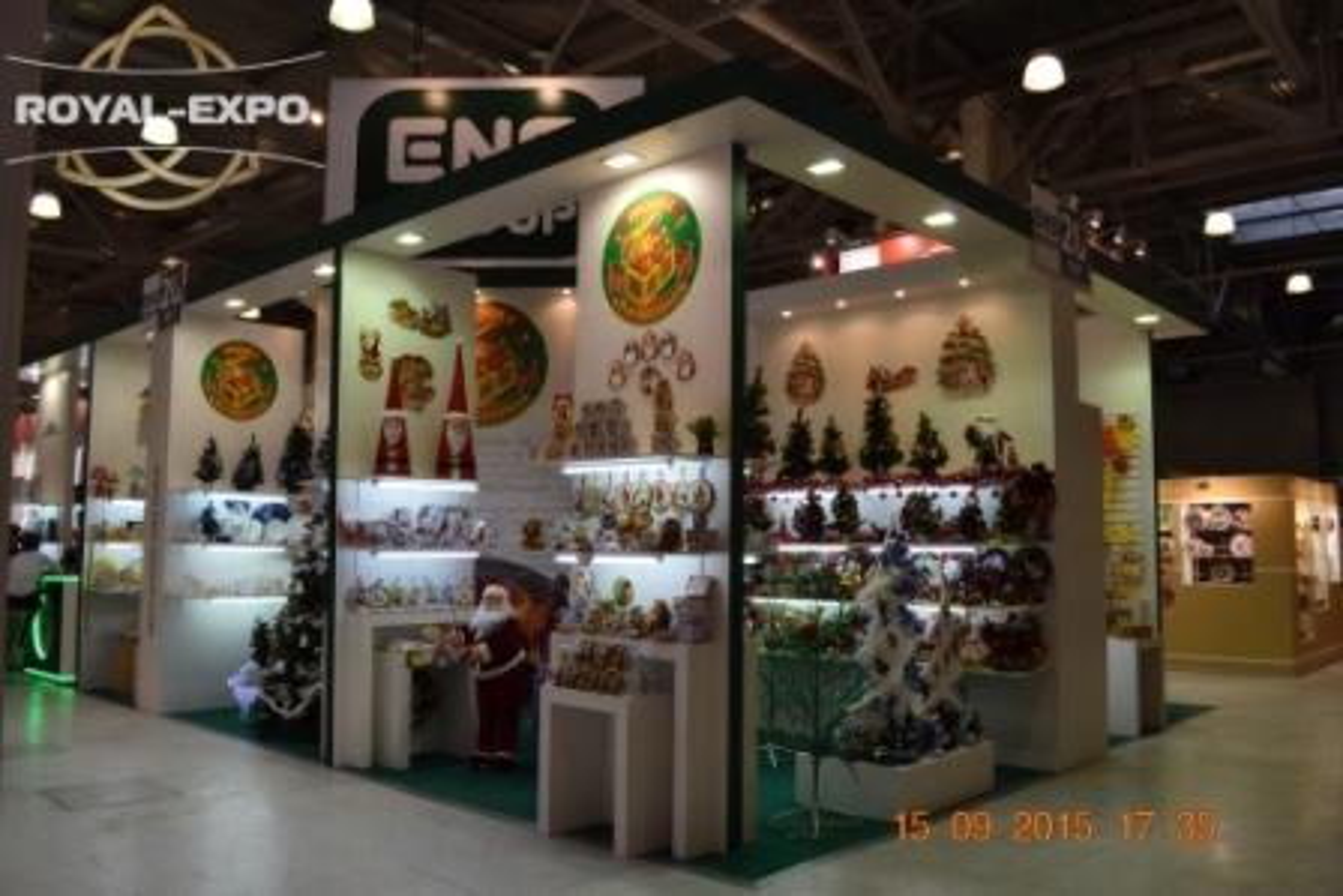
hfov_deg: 67.4
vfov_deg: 48.0
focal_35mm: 27
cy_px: 448
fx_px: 1008
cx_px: 672
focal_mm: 18
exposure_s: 1/125
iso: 400
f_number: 5.6
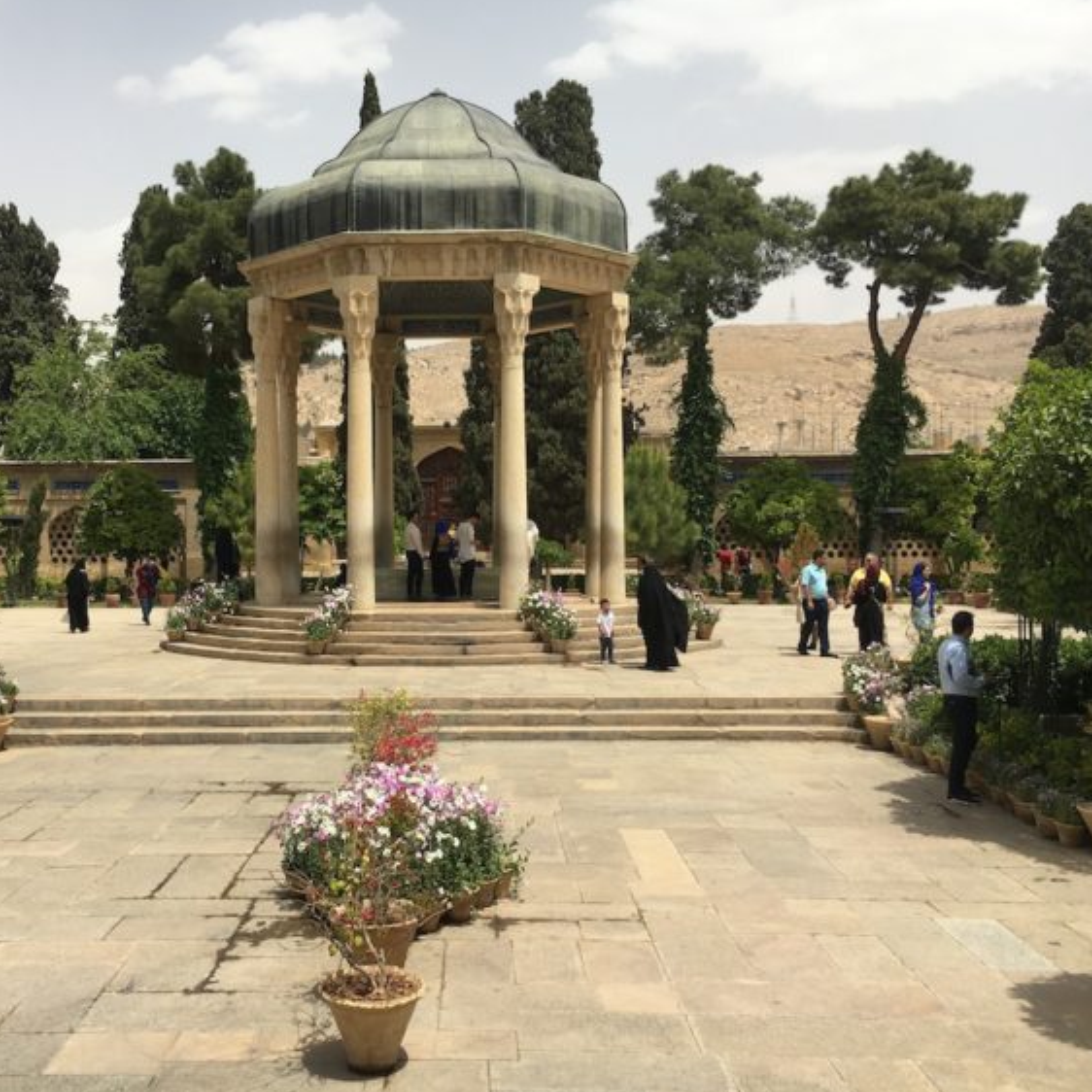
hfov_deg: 46.9
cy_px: 546
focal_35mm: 35
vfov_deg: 47.2
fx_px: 1249
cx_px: 424
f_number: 2.2
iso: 25
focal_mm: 4.15
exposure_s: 1/1923
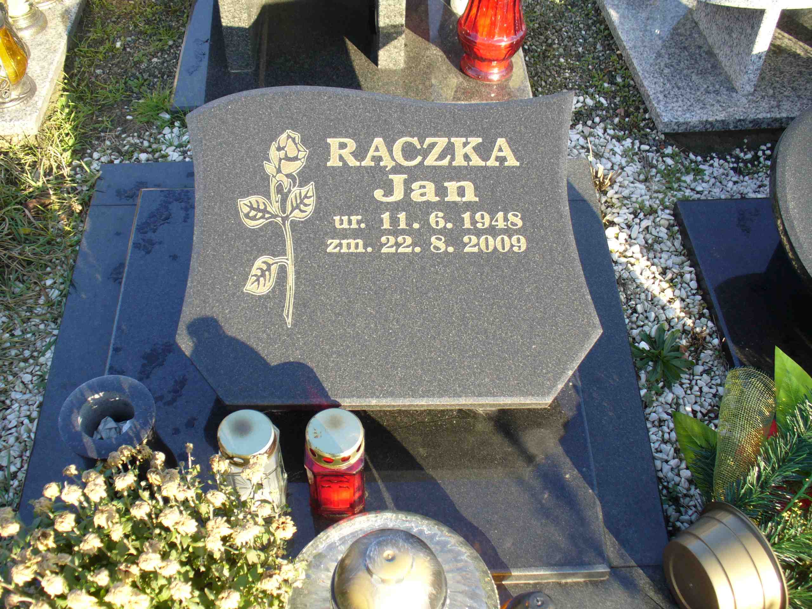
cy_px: 304
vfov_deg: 38.7
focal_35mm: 37
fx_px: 868
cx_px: 406
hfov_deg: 50.1
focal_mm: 6.1
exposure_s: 1/160
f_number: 2.8
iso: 80
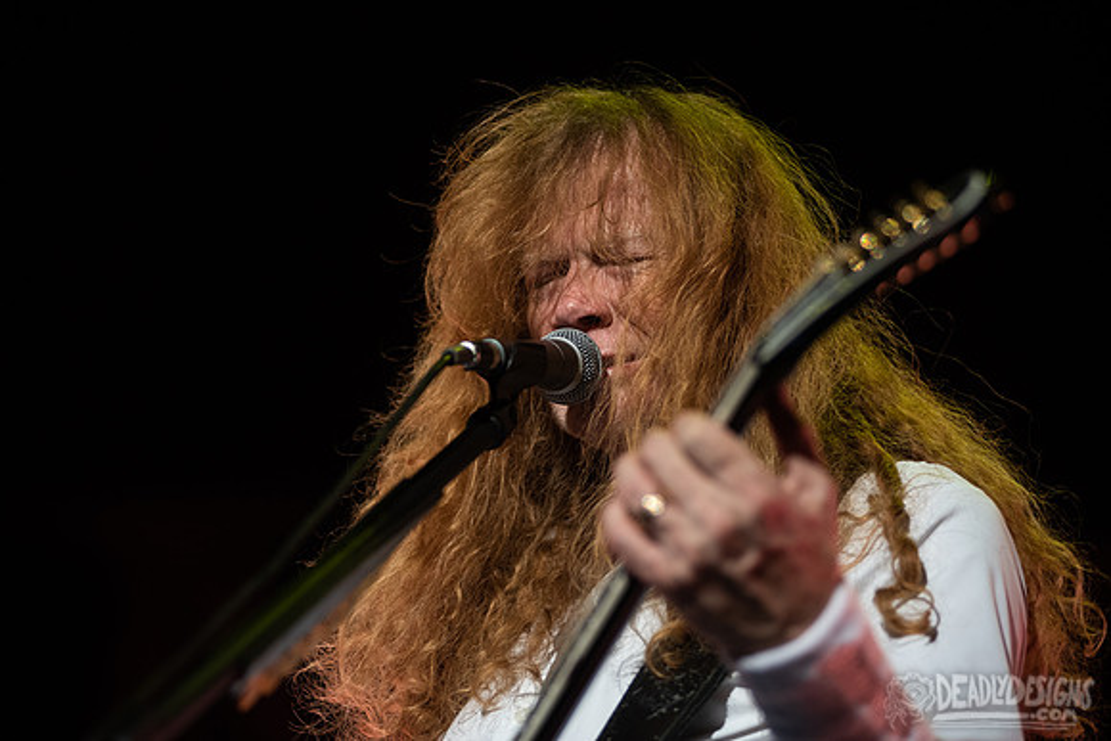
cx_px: 556
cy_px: 370
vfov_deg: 11.0
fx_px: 3858
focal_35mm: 125
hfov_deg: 16.4
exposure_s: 1/400
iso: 2000
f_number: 3.2
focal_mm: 125
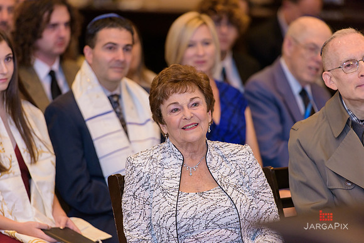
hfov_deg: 10.3
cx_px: 182
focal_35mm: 200
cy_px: 122
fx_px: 2023
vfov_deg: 6.9
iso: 1600
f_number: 3.2
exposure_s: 1/125
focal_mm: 200
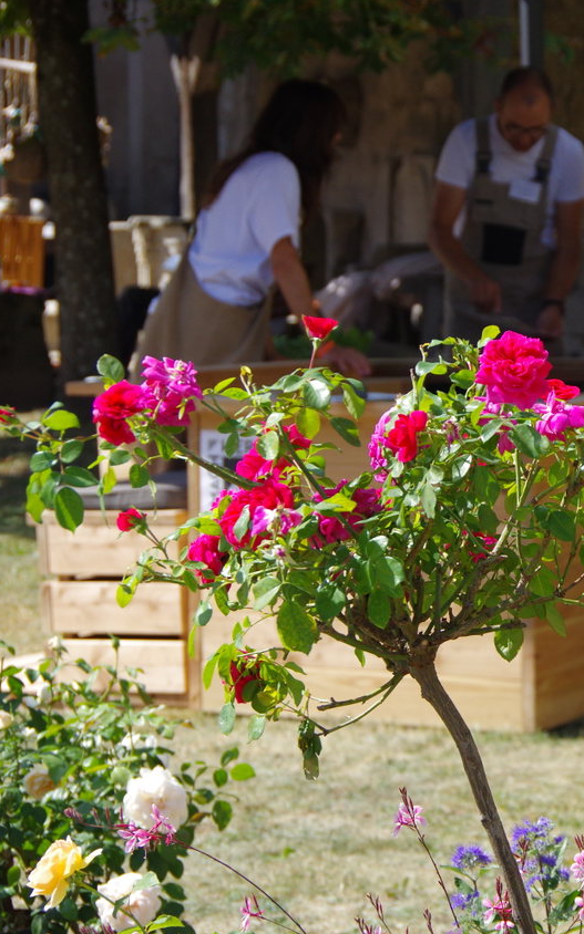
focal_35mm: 139
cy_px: 468
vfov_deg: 15.0
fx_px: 3542
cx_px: 628
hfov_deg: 9.3
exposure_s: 1/1600
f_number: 5.6
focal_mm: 60
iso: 640
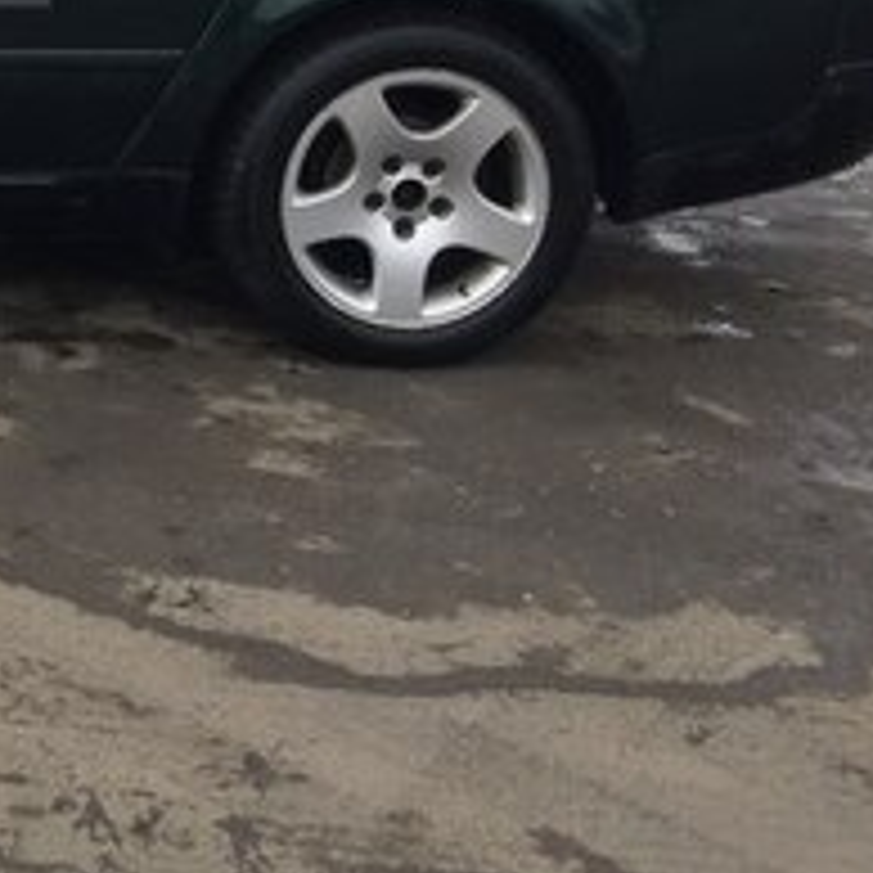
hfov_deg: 18.0
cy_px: -61
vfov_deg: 19.2
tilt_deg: -9.4
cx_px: -410
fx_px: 2482
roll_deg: -1.3
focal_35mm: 87
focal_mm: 4.15
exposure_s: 1/209
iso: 32
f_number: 2.2
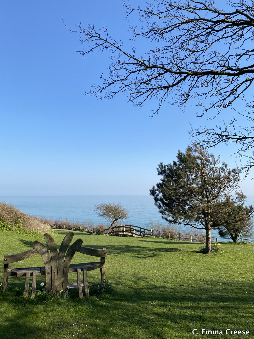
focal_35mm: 27
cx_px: 126
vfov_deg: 65.3
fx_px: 264
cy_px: 167
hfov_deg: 51.4
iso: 32
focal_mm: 4.25
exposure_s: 1/2315
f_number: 1.8
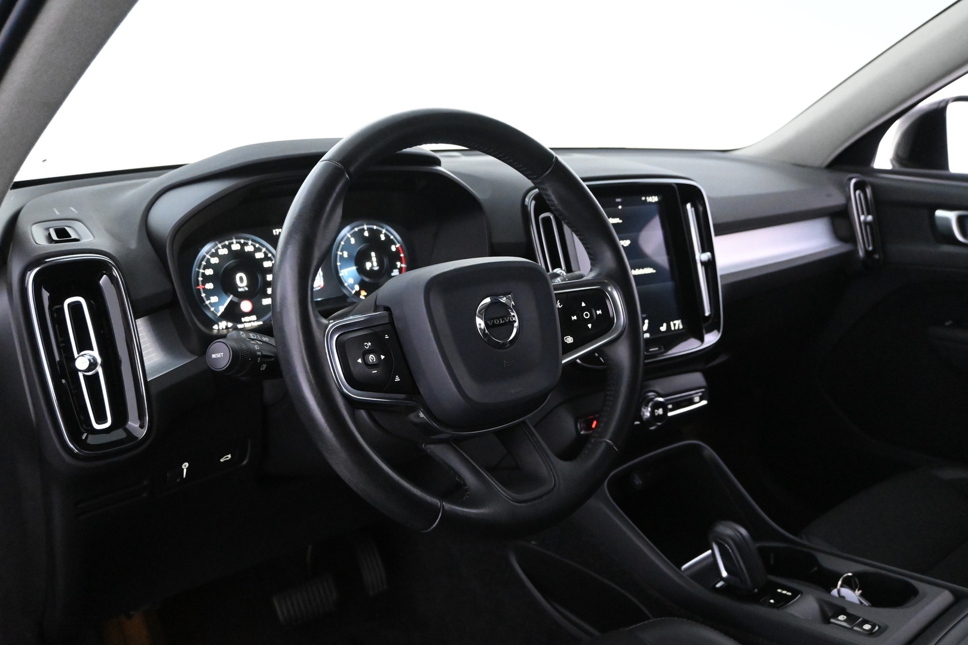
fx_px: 807
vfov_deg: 43.6
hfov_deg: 61.9
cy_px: 322
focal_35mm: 30
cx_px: 484
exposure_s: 1/60
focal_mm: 20
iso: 6400
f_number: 4
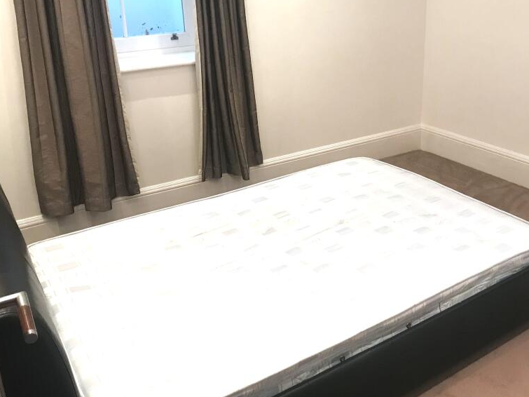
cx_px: 322
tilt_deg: -17.4
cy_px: 149
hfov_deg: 48.6
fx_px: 581
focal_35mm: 38
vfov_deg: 37.5
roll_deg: +1.3
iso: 64
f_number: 1.8
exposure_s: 1/17
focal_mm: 3.99
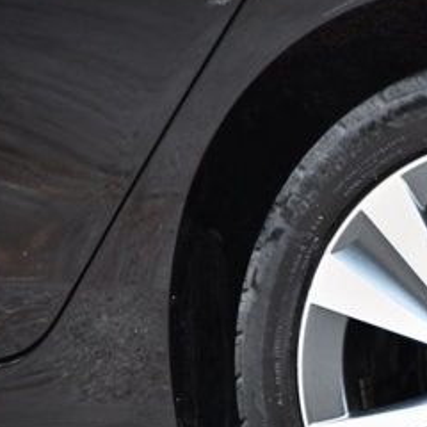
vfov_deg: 3.8
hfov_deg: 3.8
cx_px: 546
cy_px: 357
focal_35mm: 457
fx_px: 6378
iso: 1400
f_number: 4.8
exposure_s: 1/125
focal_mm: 135
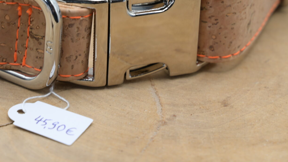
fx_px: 962
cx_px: 72
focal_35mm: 126
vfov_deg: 9.6
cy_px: 16
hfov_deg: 16.9
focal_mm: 58
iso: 100
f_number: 6.3
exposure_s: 1/50
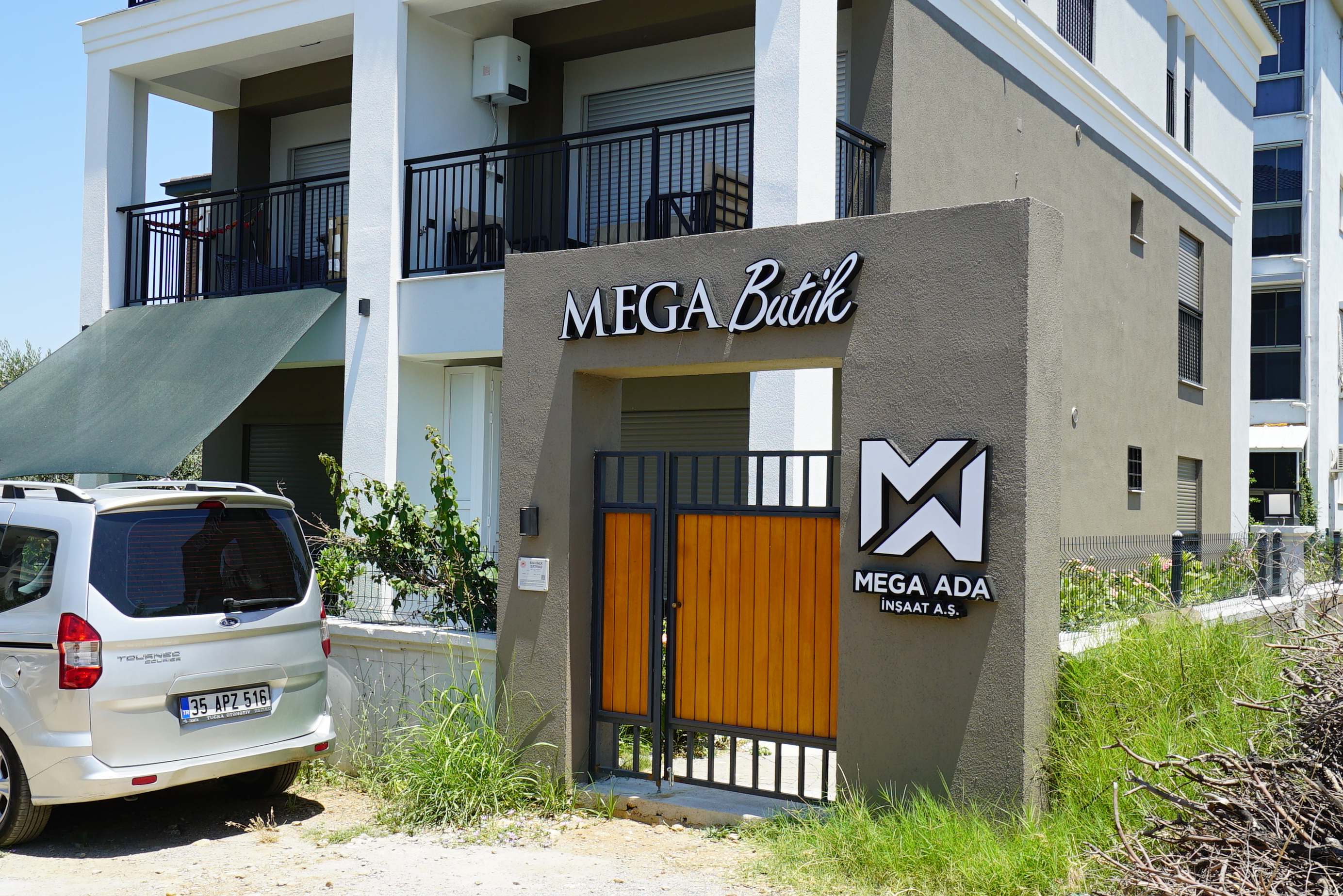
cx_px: 672
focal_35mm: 37
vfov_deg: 36.0
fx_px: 1381
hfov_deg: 51.9
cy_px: 448
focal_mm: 25
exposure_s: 1/80
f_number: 11
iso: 100
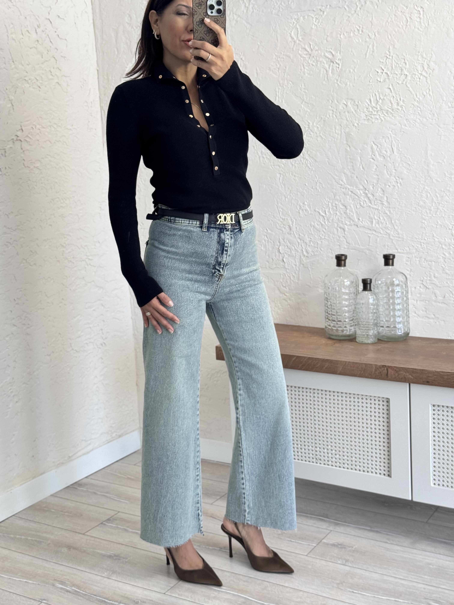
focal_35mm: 48
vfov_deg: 39.7
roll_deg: +2.5
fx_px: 839
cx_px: 227
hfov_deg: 30.3
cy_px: 302
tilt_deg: -27.5
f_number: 1.78
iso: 64
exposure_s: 1/124
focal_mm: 6.76
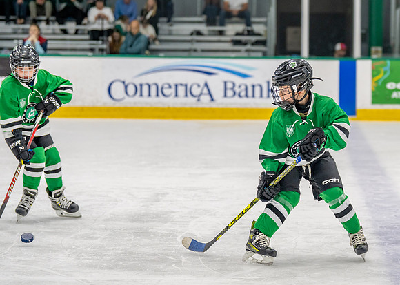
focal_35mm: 132
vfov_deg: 10.8
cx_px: 287
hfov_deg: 15.1
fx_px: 1504
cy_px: 120
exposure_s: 1/1250
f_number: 2.8
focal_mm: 92
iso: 1000
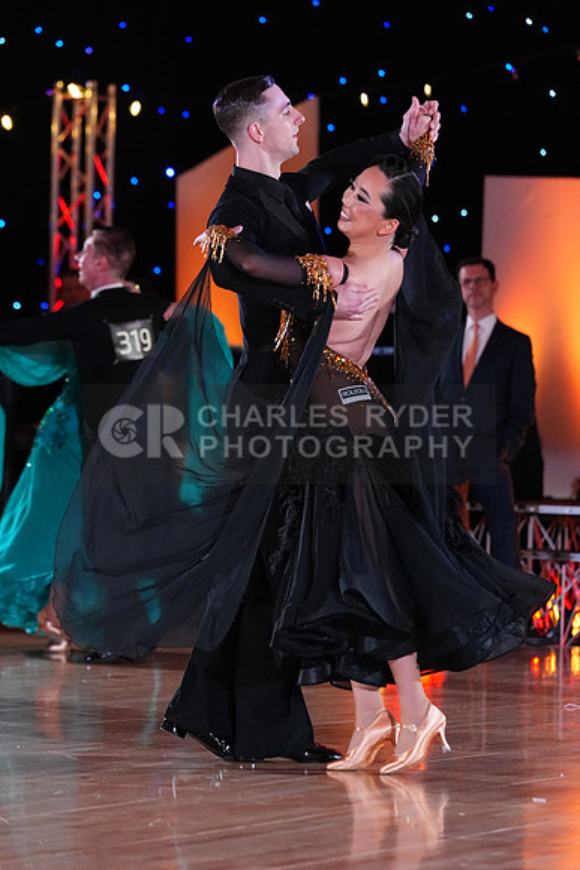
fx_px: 4516
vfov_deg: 11.0
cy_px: 435
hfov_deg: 7.3
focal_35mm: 187
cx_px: 290
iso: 5000
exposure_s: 1/400
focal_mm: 187
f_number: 5
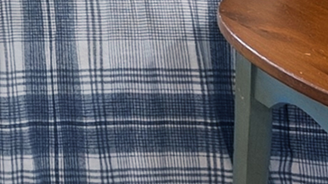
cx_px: -217
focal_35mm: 146
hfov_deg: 13.5
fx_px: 1270
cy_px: -444
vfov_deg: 7.1
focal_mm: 18
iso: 320
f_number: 7.1
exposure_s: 1/10
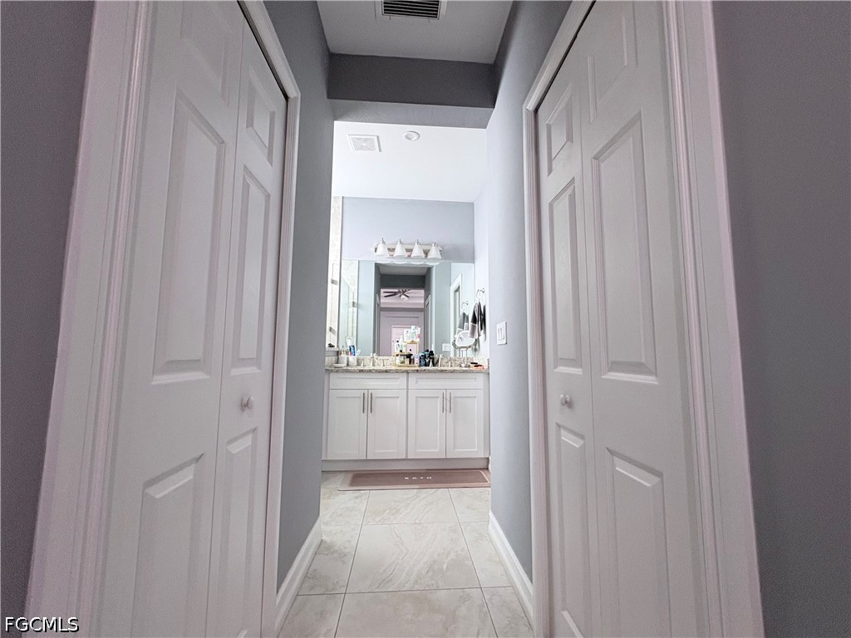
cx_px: 426
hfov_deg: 102.1
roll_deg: +0.0
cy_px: 319
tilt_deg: +5.8
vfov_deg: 85.7
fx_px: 344
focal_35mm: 14
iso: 250
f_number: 2.2
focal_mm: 2.22
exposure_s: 1/60
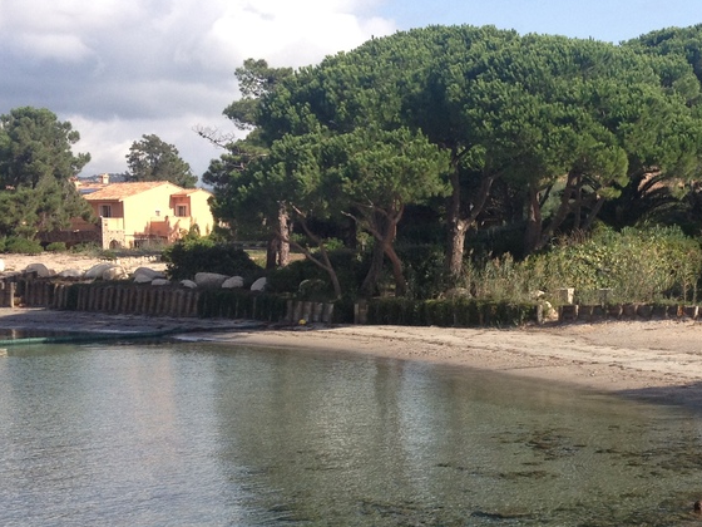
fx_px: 1521
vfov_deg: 19.6
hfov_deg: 25.3
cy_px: 315
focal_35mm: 75
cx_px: 607
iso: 64
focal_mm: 4.28
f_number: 2.4
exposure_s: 1/1082
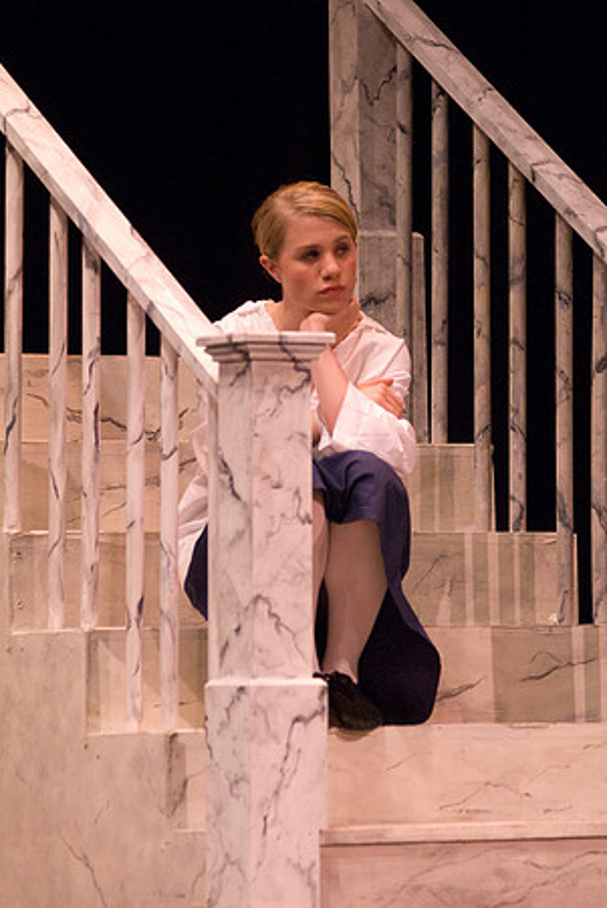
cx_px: 304
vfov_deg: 8.6
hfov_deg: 5.7
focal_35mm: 240
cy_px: 454
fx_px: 6056
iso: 1600
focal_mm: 160
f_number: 2.8
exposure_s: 1/250
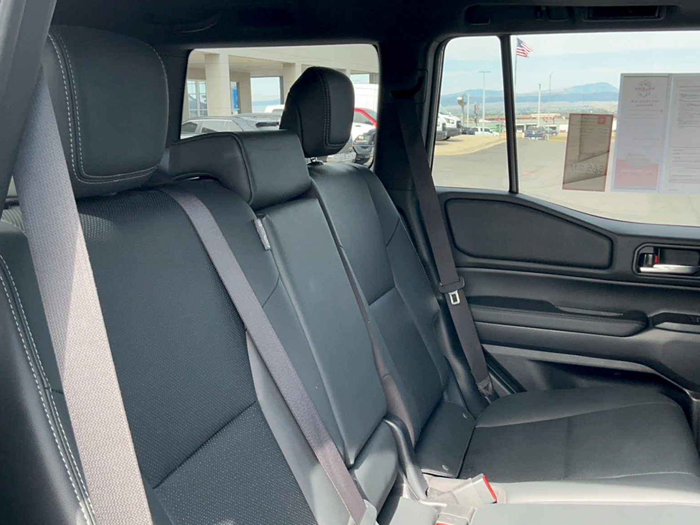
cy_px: 257
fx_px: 627
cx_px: 359
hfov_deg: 58.3
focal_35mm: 31
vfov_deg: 45.4
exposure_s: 1/120
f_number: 1.8
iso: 40
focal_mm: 3
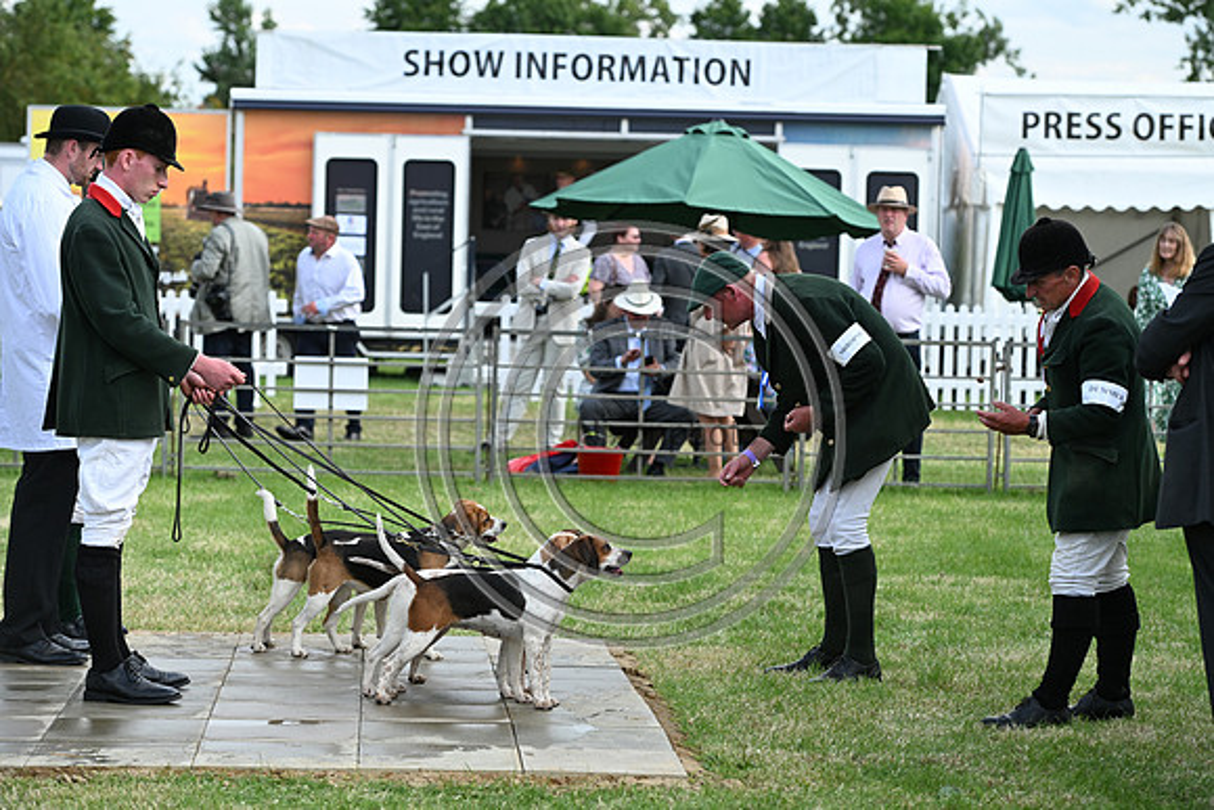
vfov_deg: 13.4
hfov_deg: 20.0
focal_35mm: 102
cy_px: 405
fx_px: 3440
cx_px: 607
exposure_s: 1/1000
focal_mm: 102
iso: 400
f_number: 4.5
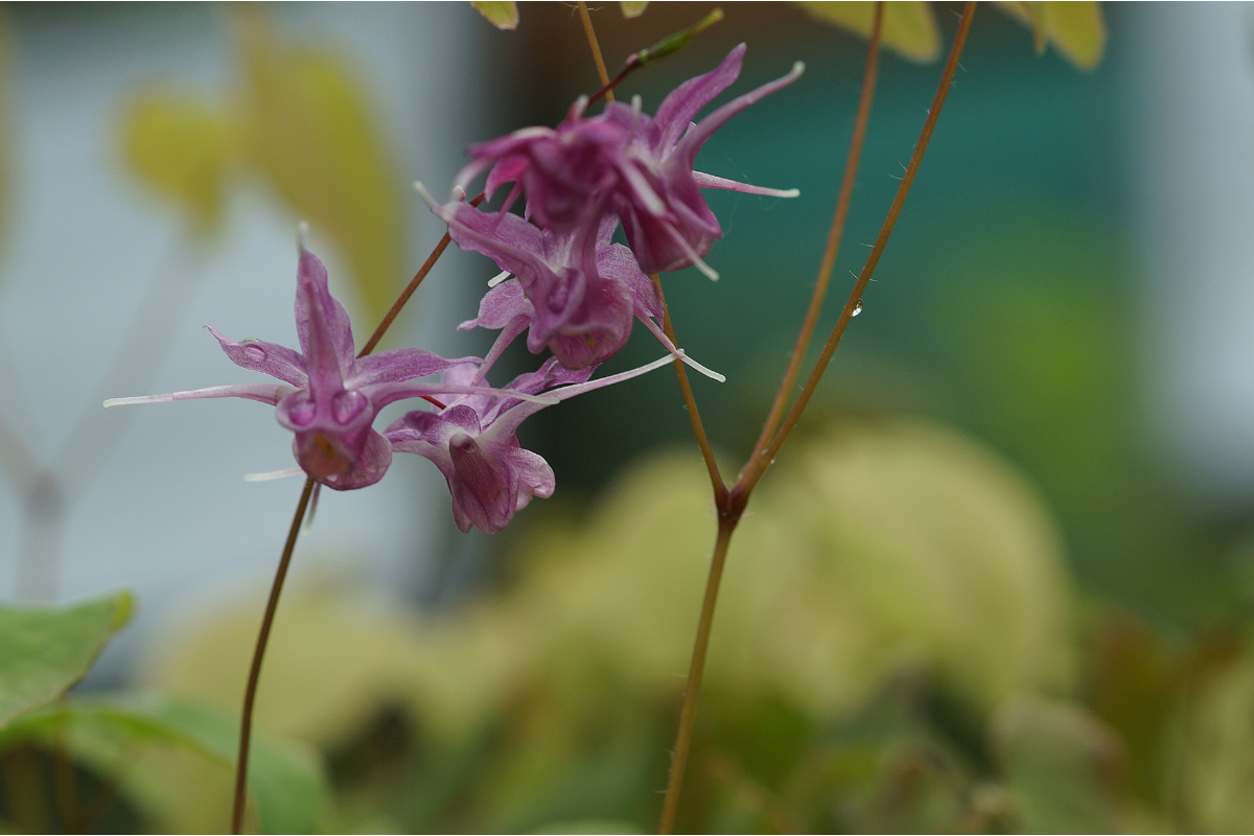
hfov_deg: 13.7
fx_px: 5225
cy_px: 418
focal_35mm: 150
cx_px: 627
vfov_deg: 9.1
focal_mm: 100
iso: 100
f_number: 4
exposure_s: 1/200
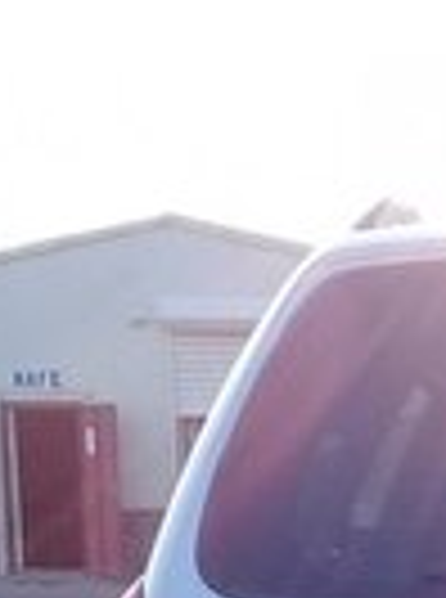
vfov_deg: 15.7
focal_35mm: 116
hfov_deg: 12.0
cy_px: 899
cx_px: 703
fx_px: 2002
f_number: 2.2
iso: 50
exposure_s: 1/396
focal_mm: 3.3
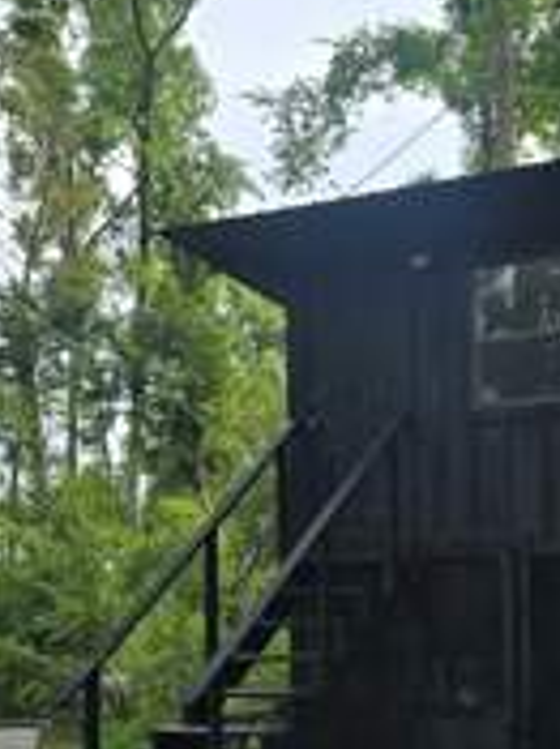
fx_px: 1361
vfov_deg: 29.8
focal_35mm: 63
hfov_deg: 22.1
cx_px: 603
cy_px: 633
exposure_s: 1/470
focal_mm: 6.3
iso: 12
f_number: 1.7
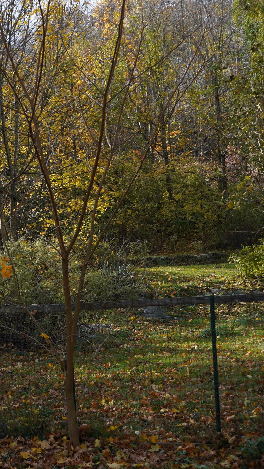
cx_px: 21
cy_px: 219
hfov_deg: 22.0
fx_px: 660
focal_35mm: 53
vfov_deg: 39.2
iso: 100
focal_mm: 28
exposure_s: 1/100
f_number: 6.3
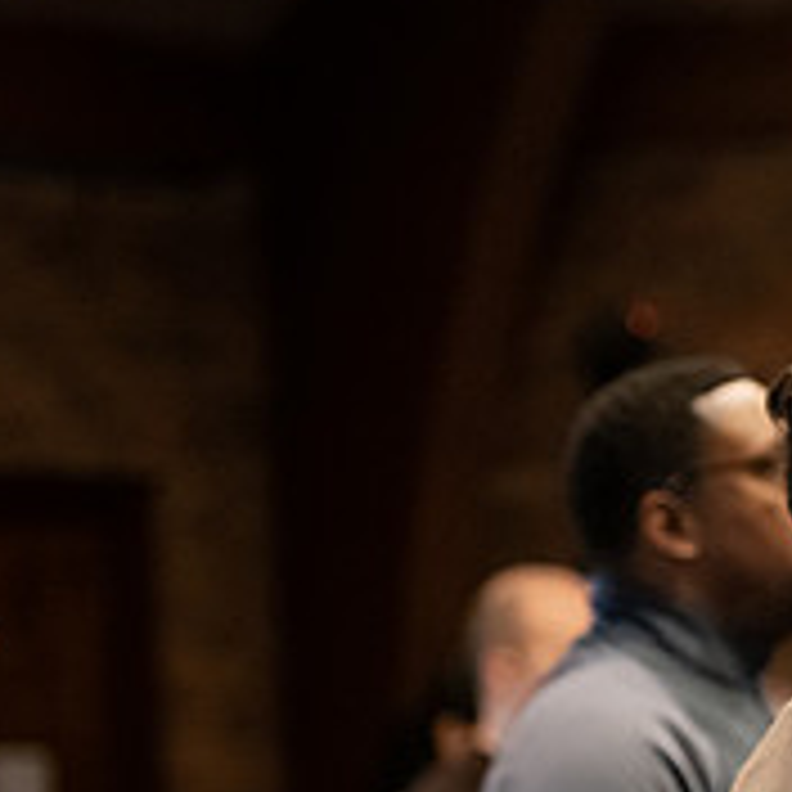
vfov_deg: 6.3
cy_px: 839
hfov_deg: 6.3
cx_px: 1206
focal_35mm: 275
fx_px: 7118
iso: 4000
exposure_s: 1/200
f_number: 2.8
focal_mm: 98
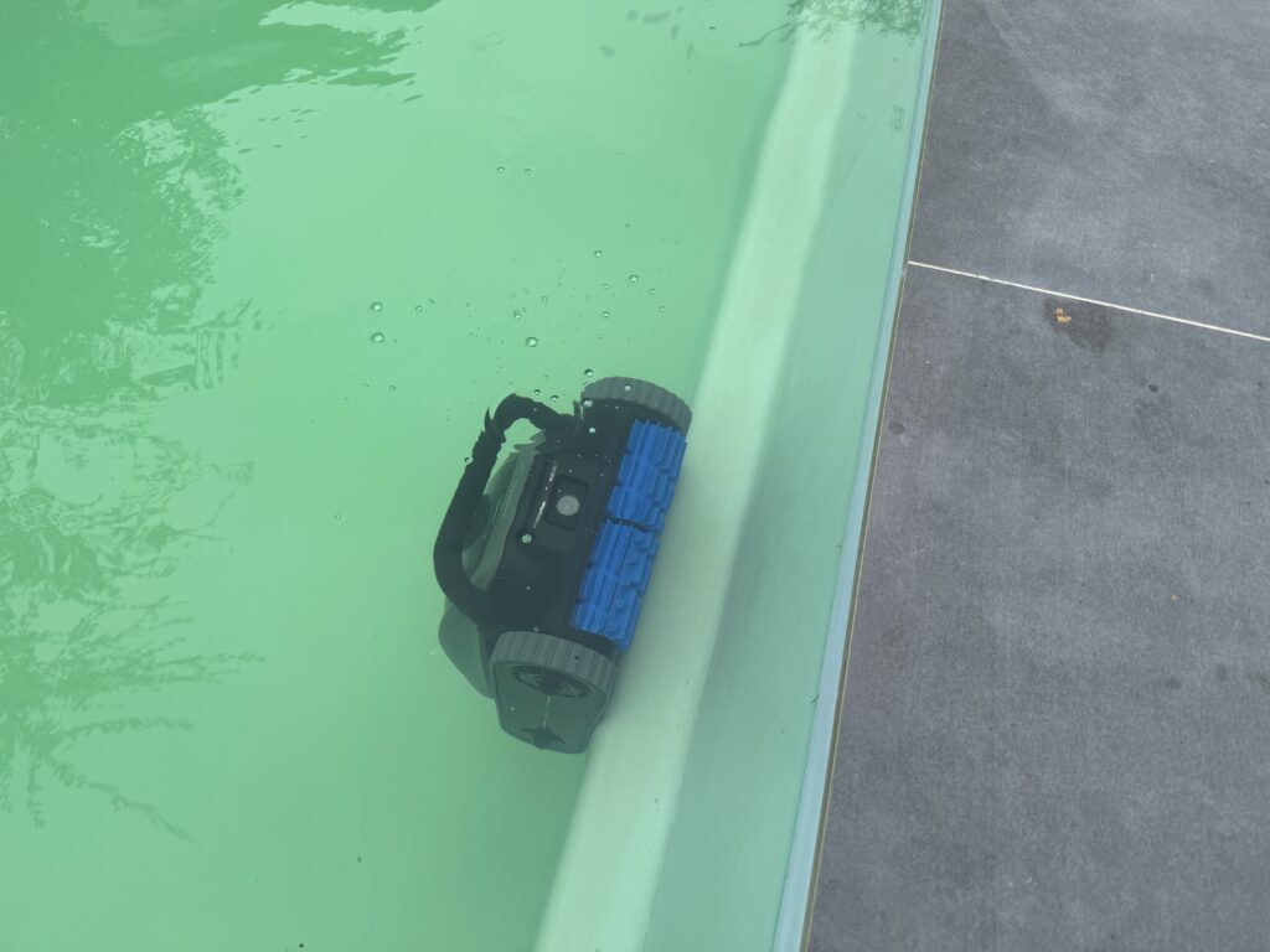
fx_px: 881
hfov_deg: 71.6
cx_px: 635
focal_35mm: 24
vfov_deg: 56.8
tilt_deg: -56.2
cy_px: 476
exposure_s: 1/1980
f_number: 1.78
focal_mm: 6.76
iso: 80
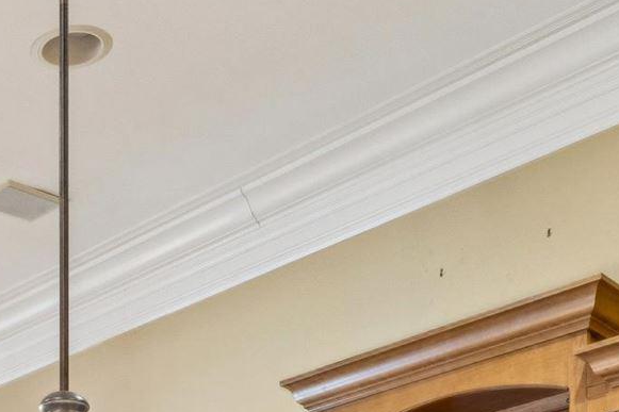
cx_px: 71
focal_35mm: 74
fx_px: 1272
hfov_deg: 26.5
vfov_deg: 14.1
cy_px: 926
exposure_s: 1/2.5
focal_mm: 14
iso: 400
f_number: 13
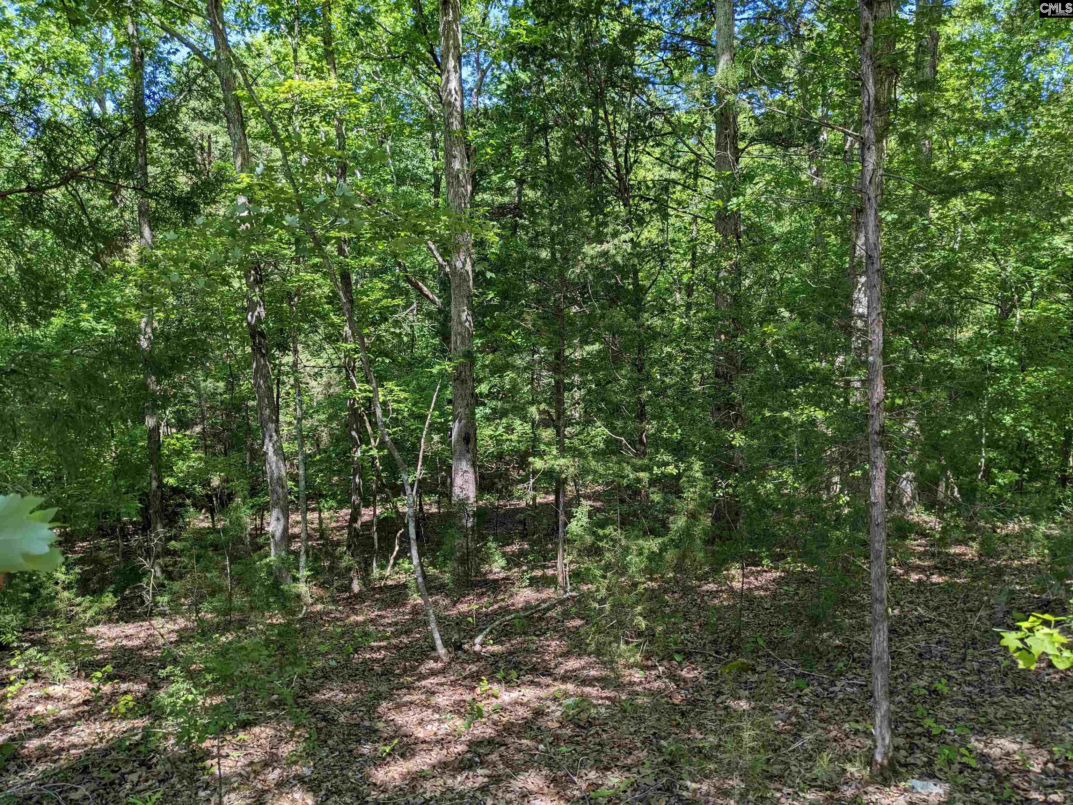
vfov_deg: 51.4
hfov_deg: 65.3
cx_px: 536
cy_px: 402
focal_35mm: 27
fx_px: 837
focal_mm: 4.38
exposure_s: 1/478
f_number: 1.73
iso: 49
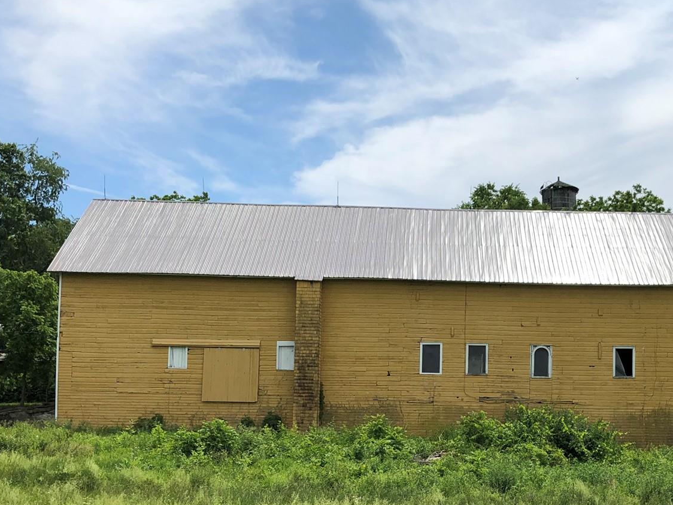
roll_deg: -1.1
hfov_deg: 36.8
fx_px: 992
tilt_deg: +1.9
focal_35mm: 51
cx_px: 483
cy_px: 362
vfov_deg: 28.2
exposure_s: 1/3247
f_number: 1.8
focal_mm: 3.99
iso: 20
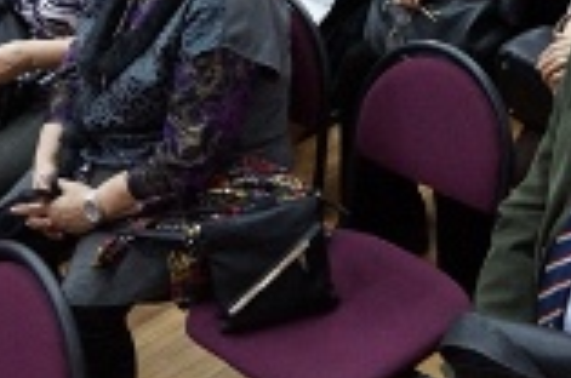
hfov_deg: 26.0
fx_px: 1219
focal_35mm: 77
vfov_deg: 17.0
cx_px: 433
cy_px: -58
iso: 2500
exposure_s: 1/80
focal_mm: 18
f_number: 4.5
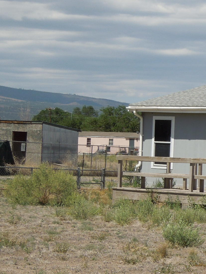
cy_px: 184
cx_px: 326
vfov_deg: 13.4
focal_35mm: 147
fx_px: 1166
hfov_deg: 9.7
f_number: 8.4
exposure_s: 1/320
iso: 100
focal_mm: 9.8
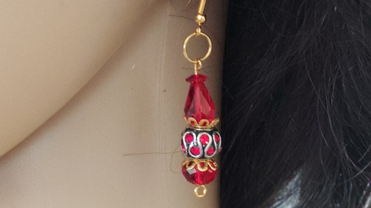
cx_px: 185
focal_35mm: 76
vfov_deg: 15.9
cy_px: 115
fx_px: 747
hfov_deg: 27.9
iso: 1577
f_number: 2.4
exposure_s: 1/33
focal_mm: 5.54
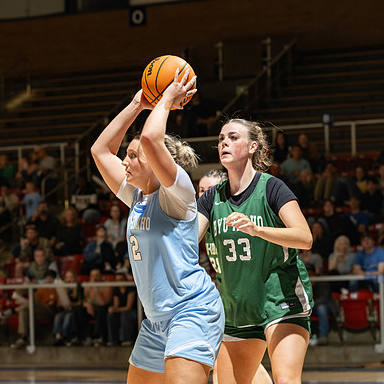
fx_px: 1594
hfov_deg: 13.7
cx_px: 180
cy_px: 192
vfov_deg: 13.7
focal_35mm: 127
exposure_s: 1/100
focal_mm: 99
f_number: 4.5
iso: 80
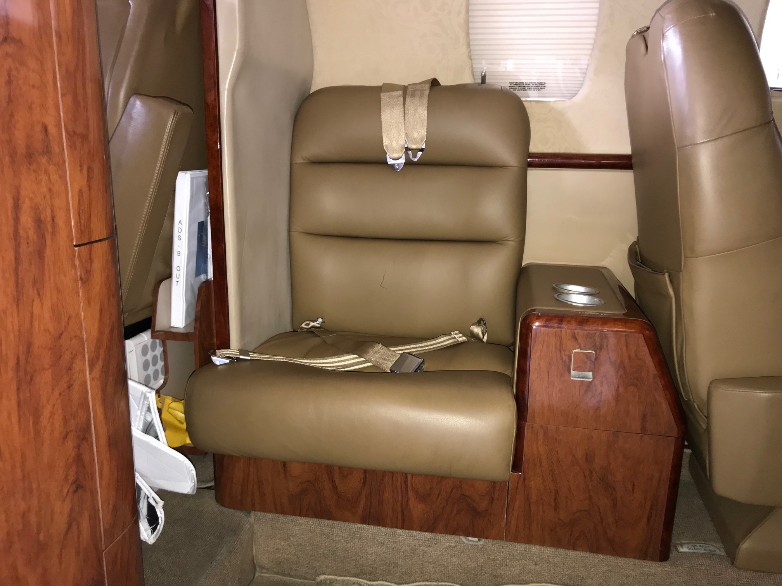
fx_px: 633
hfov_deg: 63.4
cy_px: 293
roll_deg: -2.9
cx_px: 391
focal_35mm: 28
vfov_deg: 49.7
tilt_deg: -13.4
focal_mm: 3.99
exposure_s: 1/17
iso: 50
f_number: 1.8
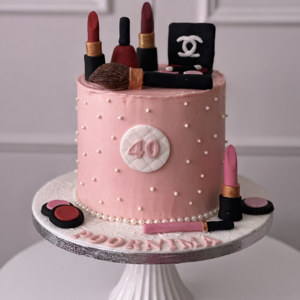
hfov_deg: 19.1
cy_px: 126
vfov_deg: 19.1
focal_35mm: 91
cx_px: 150
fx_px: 892
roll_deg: -0.2
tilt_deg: -15.2
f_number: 2.8
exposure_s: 1/39
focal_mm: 9
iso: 400
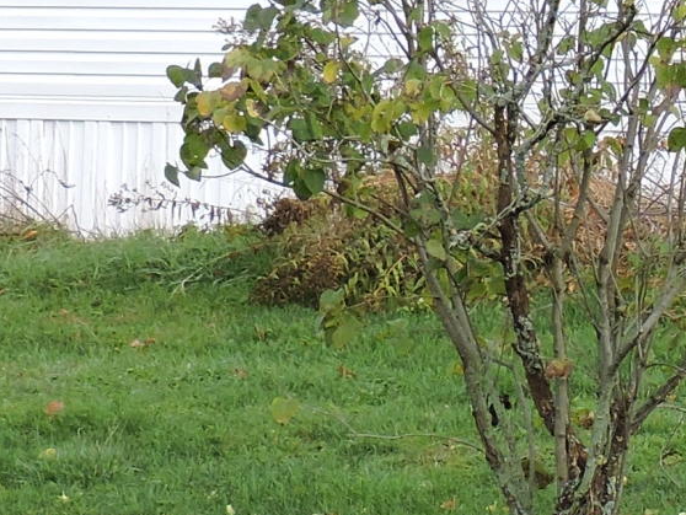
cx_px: 1055
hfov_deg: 8.4
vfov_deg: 6.4
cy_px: 343
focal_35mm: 231
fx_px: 4580
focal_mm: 7.7
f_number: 3.4
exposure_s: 1/200
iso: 100
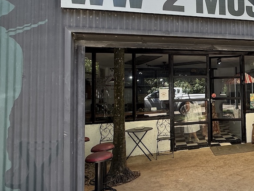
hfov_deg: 52.1
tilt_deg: +3.7
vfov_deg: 48.0
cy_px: 79
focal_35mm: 29
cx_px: 240
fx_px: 213
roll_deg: +2.7
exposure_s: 1/99
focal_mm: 2.22
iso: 50
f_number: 2.2
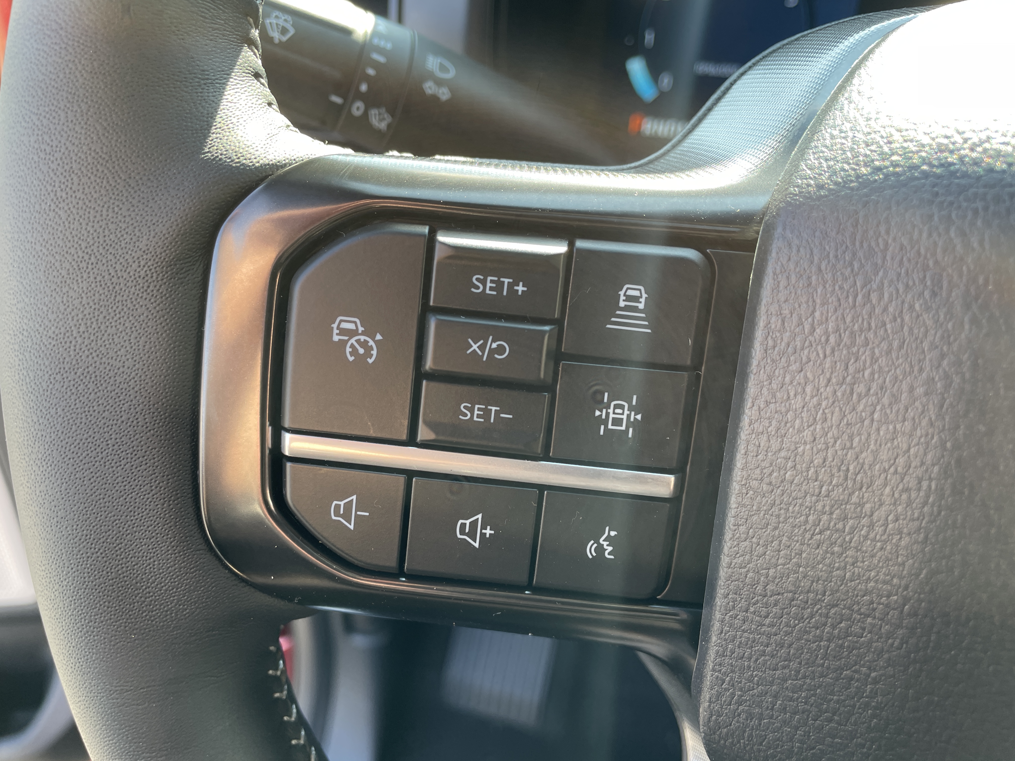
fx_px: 762
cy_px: 380
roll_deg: -0.1
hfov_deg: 67.3
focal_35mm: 26
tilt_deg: -38.1
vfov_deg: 53.1
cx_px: 508
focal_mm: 4.2
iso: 50
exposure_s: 1/121
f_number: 1.6
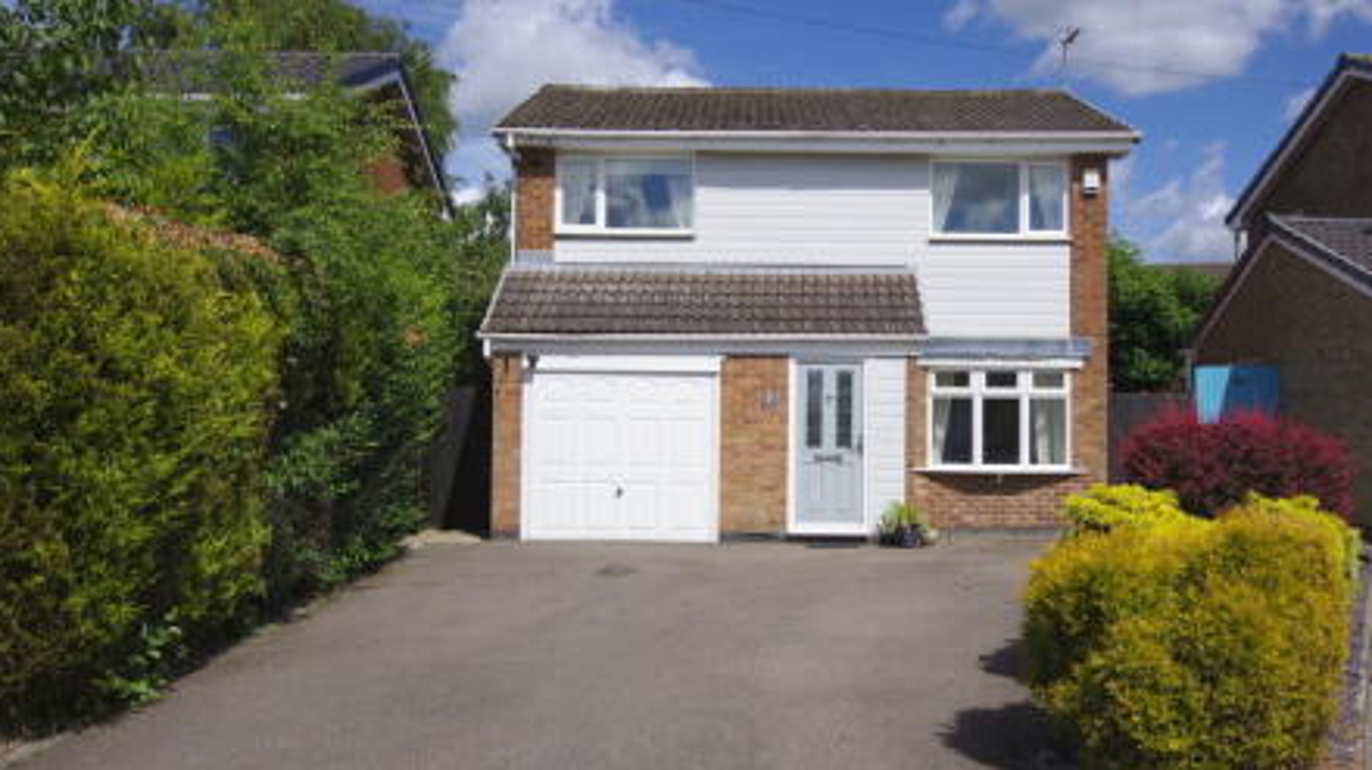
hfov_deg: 58.0
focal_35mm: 34
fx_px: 1236
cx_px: 723
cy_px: 369
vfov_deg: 34.6
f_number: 13
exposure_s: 1/160
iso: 200
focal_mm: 20
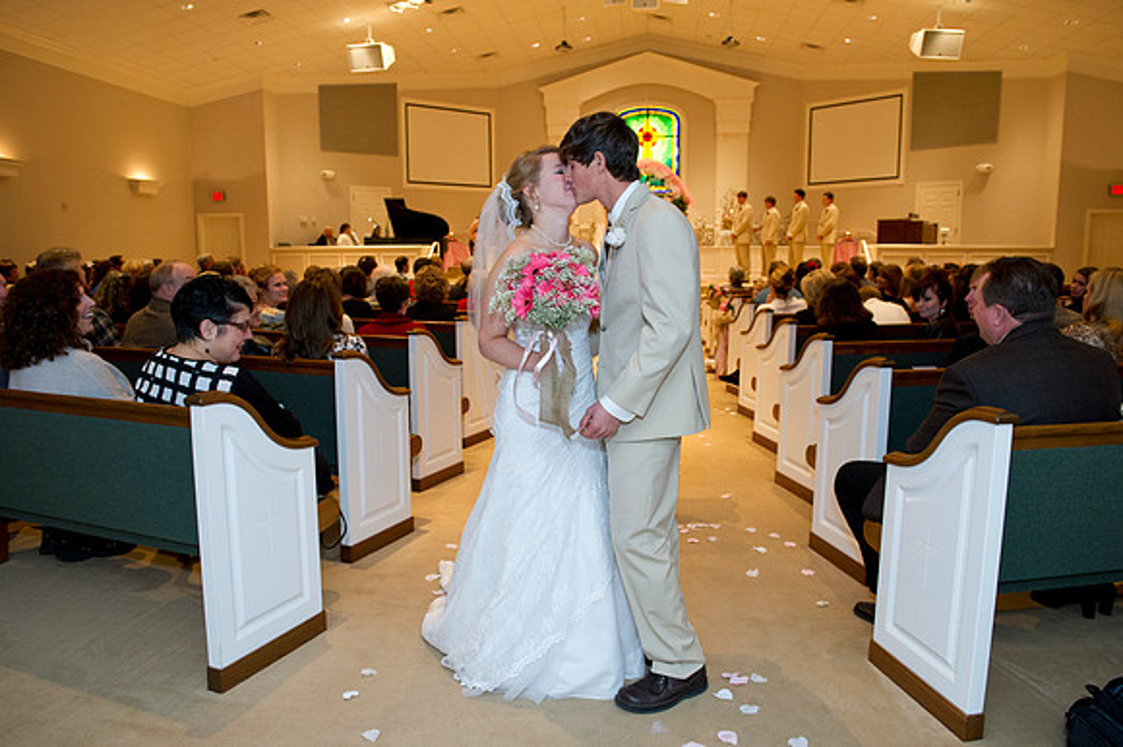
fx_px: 842
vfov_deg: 47.9
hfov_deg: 67.4
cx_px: 562
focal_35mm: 27
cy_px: 374
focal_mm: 27
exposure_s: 1/125
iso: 1600
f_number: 4.5
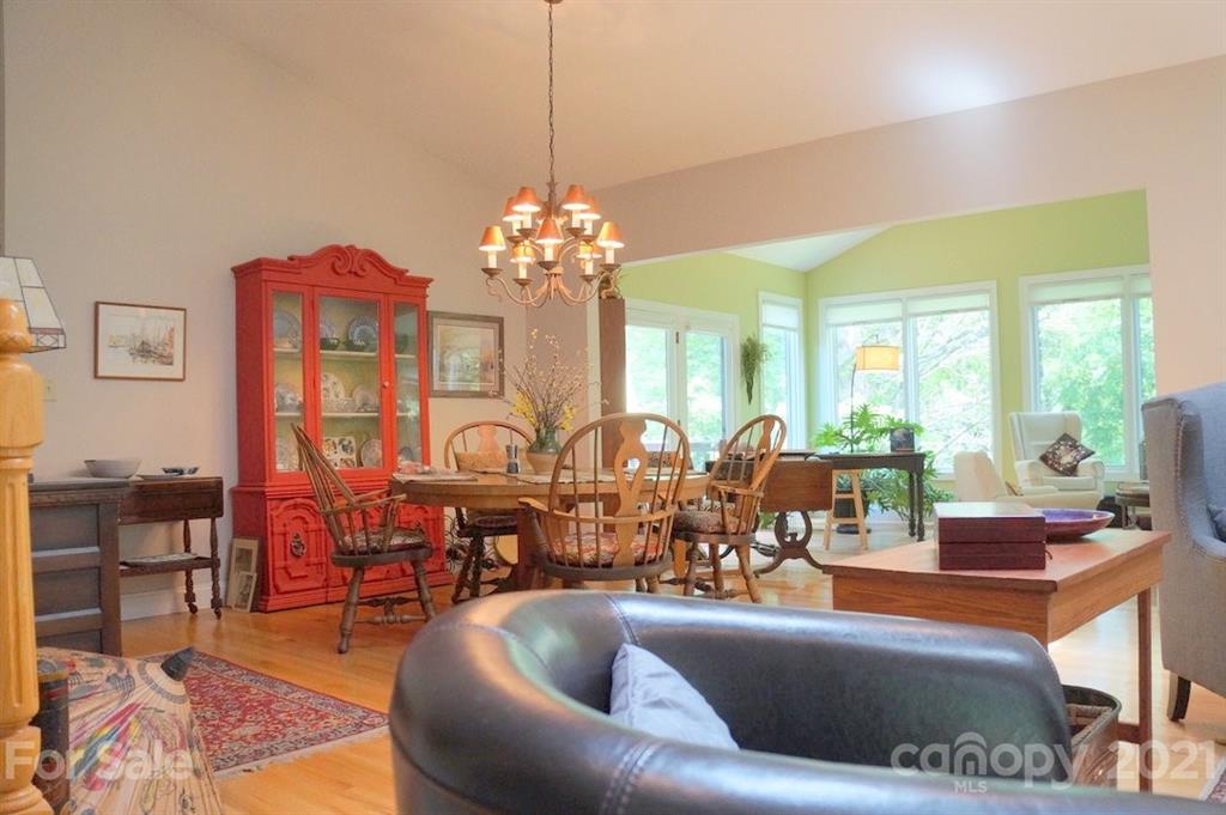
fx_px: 919
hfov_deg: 67.4
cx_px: 613
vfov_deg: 47.9
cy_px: 408
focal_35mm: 27
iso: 800
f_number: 4
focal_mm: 18
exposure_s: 1/160
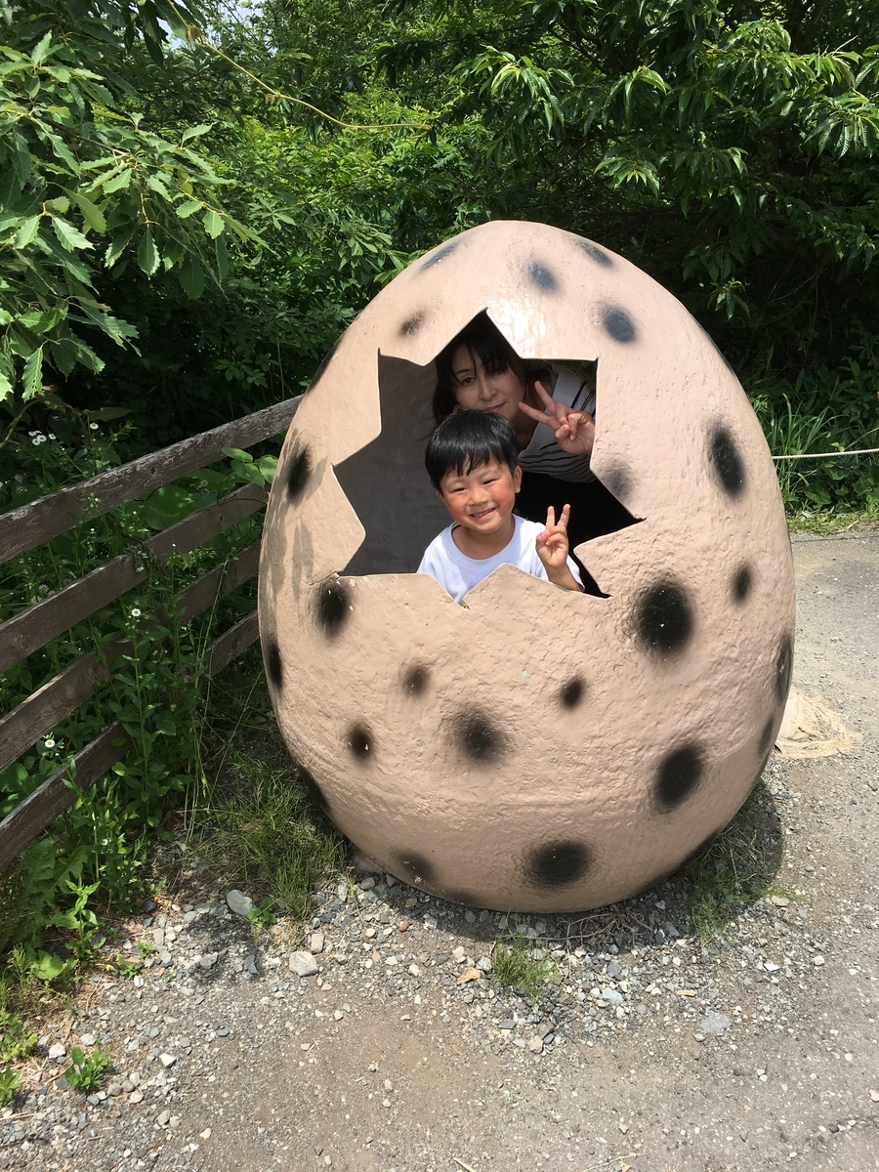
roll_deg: -2.8
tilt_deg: -24.6
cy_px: 586
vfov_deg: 61.7
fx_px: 982
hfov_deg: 48.2
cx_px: 440
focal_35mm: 29
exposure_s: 1/1304
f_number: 2.2
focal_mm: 4.15
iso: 25
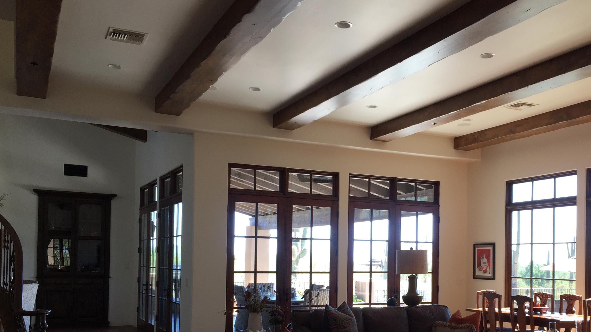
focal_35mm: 38
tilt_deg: +0.3
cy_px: 251
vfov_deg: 30.6
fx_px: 596
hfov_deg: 52.5
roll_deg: +0.2
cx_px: 350
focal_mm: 4.15
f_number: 2.2
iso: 32
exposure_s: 1/60
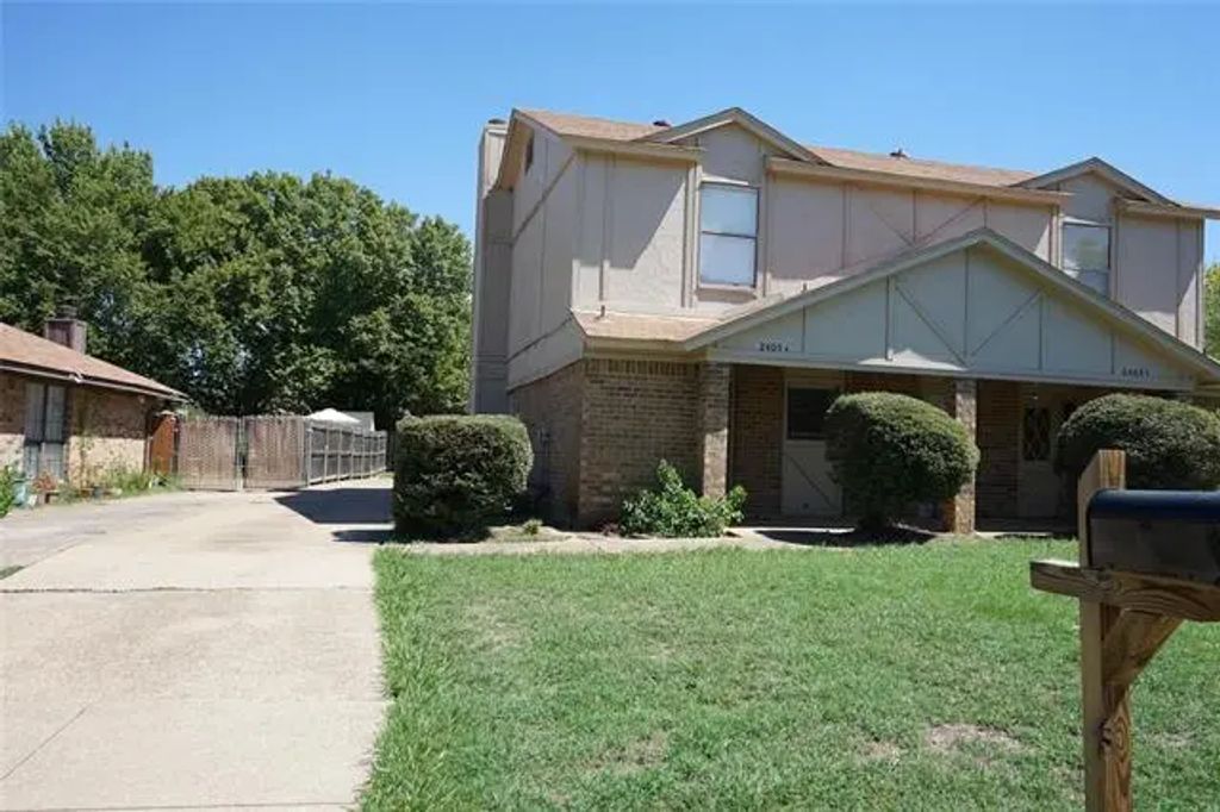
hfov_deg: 65.5
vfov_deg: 46.4
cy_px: 406
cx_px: 610
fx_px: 949
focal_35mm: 28
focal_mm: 28
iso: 200
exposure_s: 1/250
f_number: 9
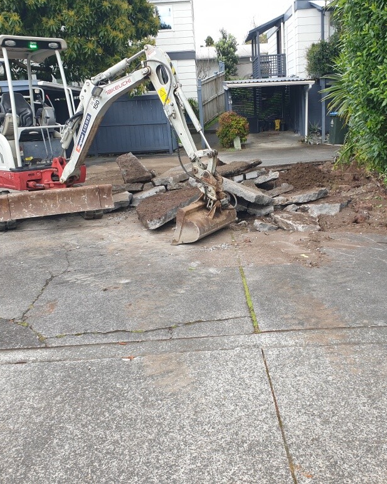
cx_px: 224
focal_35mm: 34
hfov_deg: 43.2
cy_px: 241
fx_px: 487
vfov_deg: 52.8
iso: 50
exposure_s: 1/303
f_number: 2.4
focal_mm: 4.3
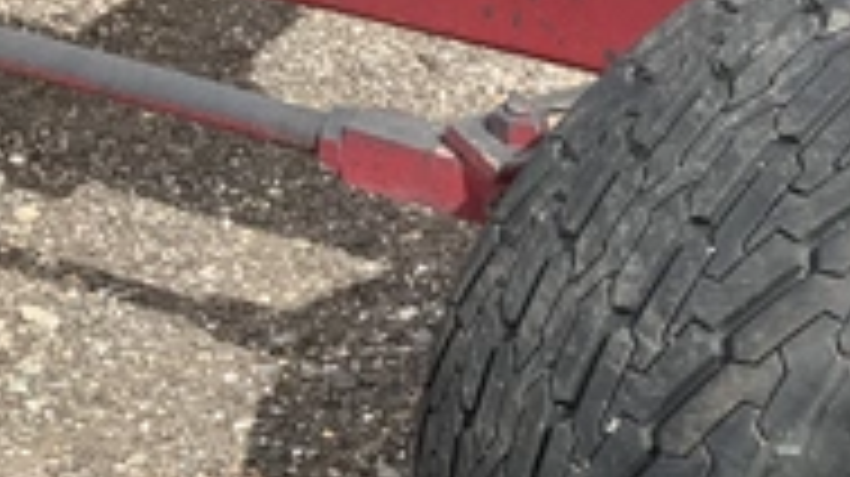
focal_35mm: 67
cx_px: 828
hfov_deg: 29.6
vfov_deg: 17.9
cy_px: 338
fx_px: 1509
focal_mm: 3
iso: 25
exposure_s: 1/855
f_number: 1.8
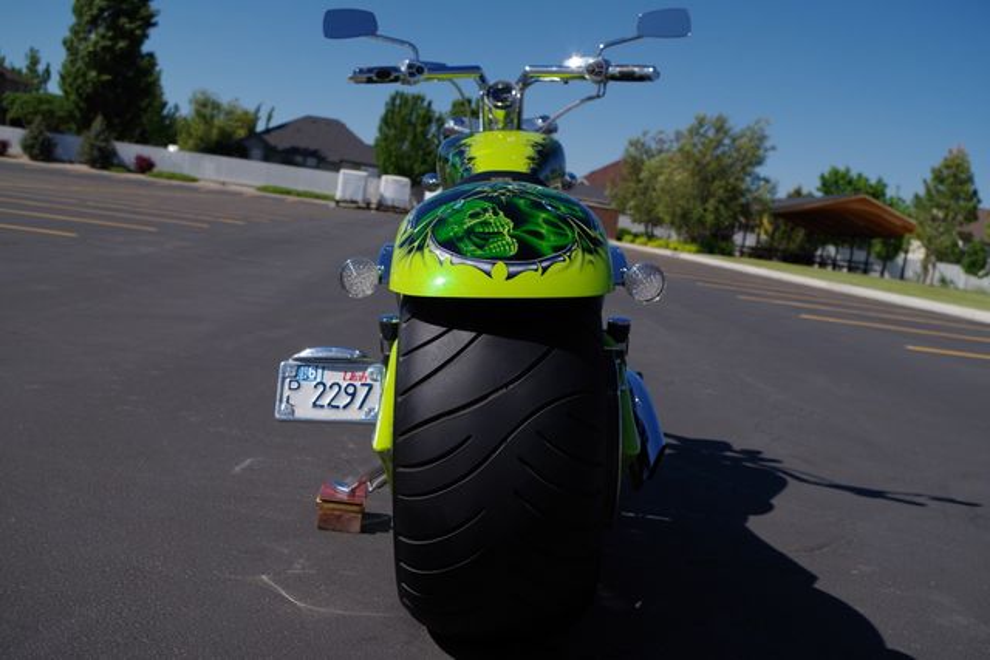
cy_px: 330
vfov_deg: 34.2
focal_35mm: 39
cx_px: 495
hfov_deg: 49.5
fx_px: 1073
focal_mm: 26.25
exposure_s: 1/1250
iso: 200
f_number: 5.6
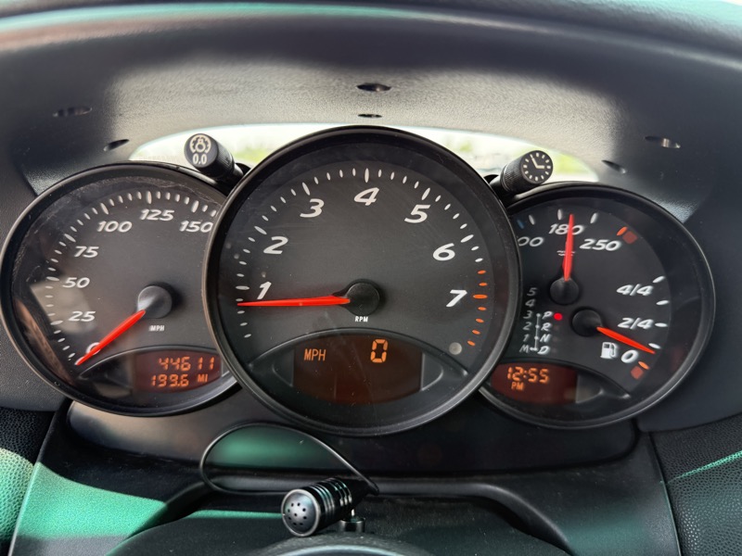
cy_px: 278
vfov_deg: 56.8
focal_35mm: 24
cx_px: 371
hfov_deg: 71.6
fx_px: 514
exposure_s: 1/234
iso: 200
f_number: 1.78
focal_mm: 6.76
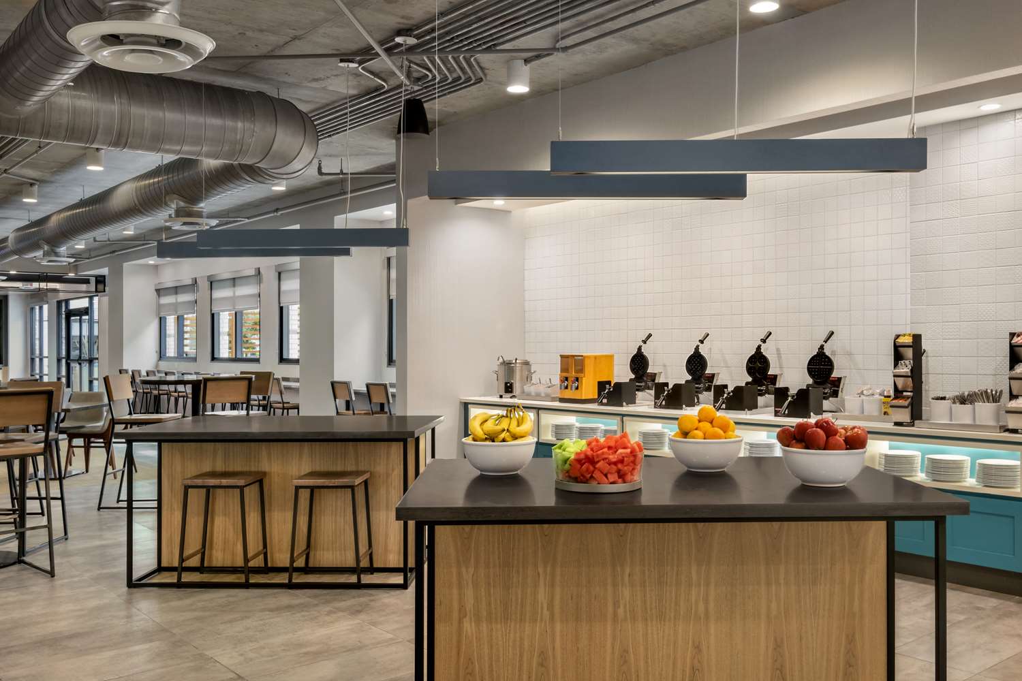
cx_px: 511
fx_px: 880
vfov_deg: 42.3
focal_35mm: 31
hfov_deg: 60.3
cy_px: 340
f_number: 8
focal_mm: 20.9
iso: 400
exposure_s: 1/5
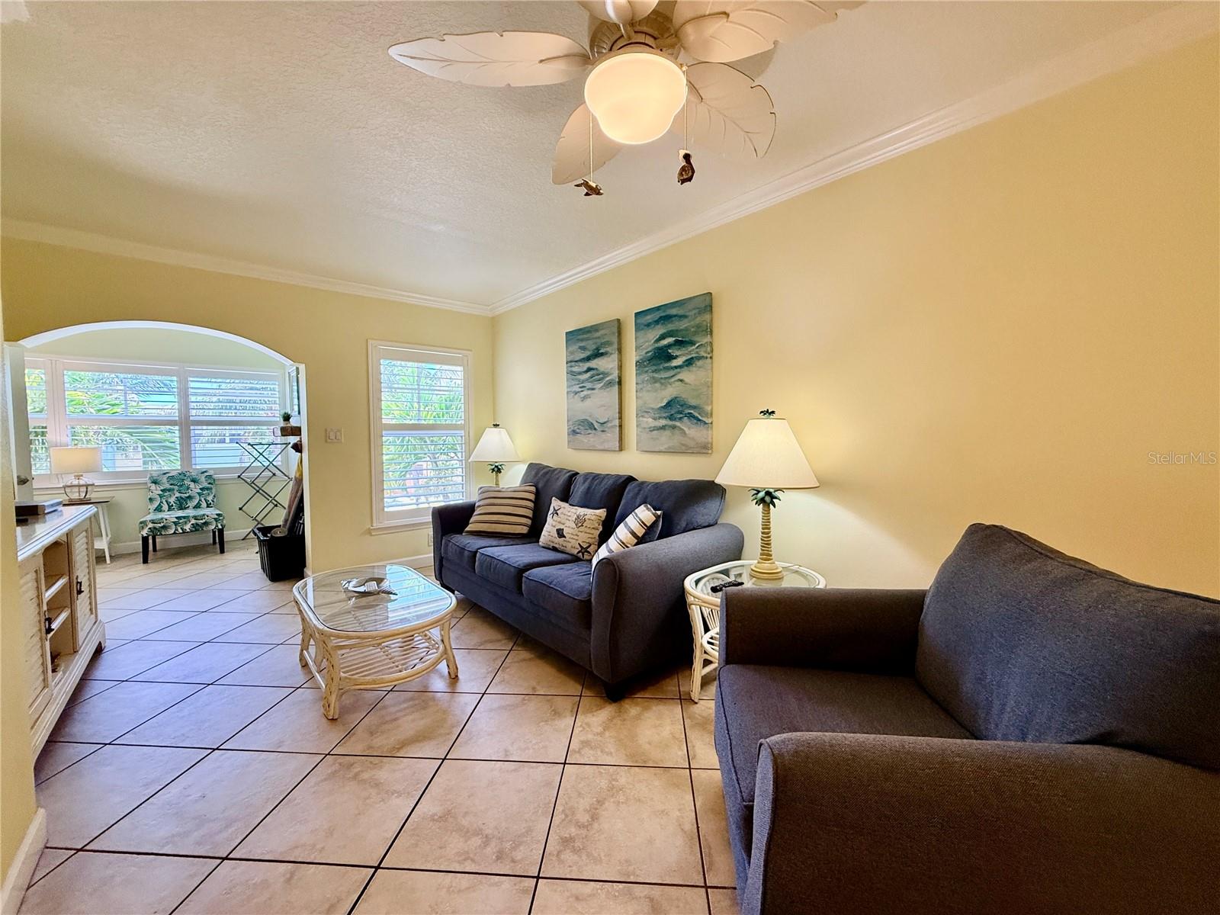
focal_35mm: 14
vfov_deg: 85.7
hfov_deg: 102.1
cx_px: 610
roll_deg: +0.7
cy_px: 458
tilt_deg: -2.4
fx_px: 493
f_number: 2.2
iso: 160
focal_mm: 2.22
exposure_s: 1/120
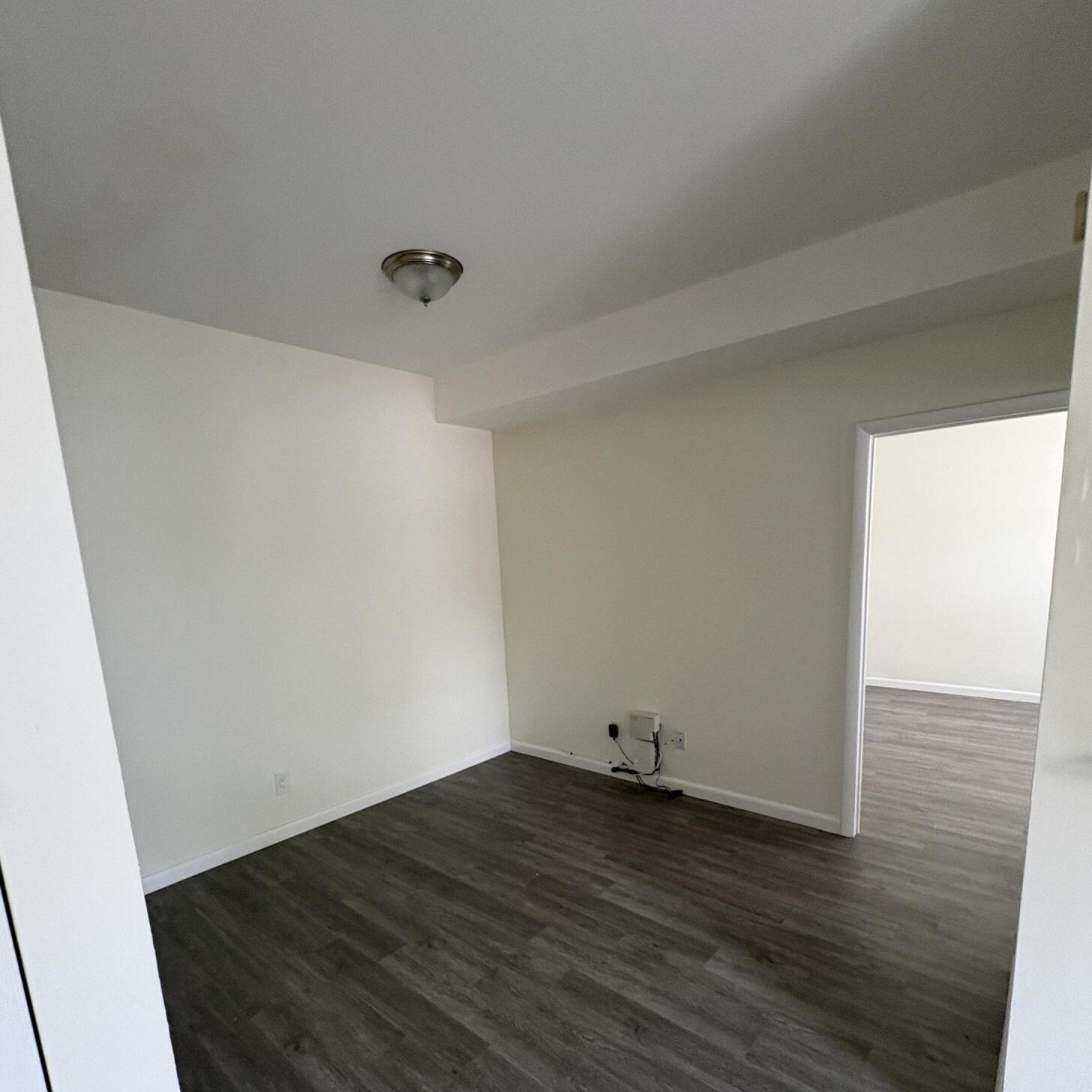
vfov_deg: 83.0
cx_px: 550
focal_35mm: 17
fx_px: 607
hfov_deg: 84.0
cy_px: 652
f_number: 2.2
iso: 400
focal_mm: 2.22
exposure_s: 1/60
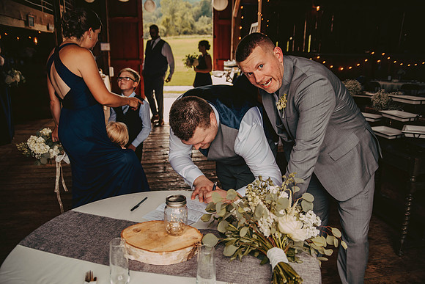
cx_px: 212
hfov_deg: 65.5
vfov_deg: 46.4
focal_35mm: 28
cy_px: 142
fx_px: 331
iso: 250
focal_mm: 28
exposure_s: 1/200
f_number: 2.8
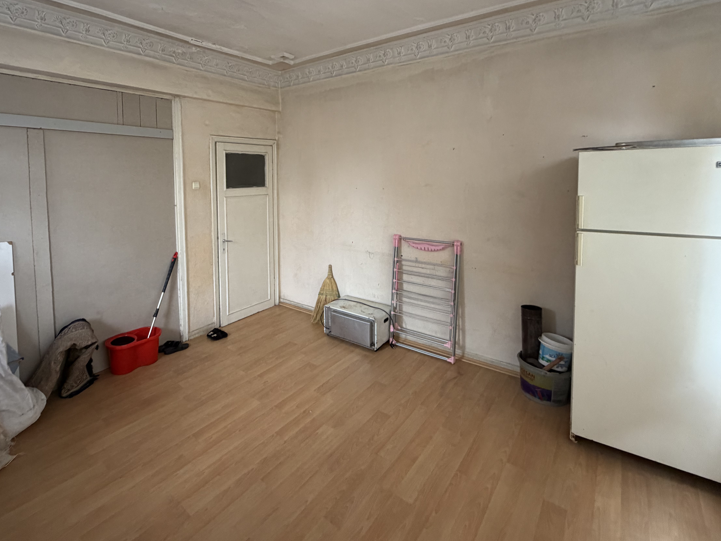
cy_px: 200
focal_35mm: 18
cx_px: 293
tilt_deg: -3.2
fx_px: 375
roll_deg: +0.8
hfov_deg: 86.8
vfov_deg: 70.3
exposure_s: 1/121
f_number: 2.2
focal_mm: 2.22
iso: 250
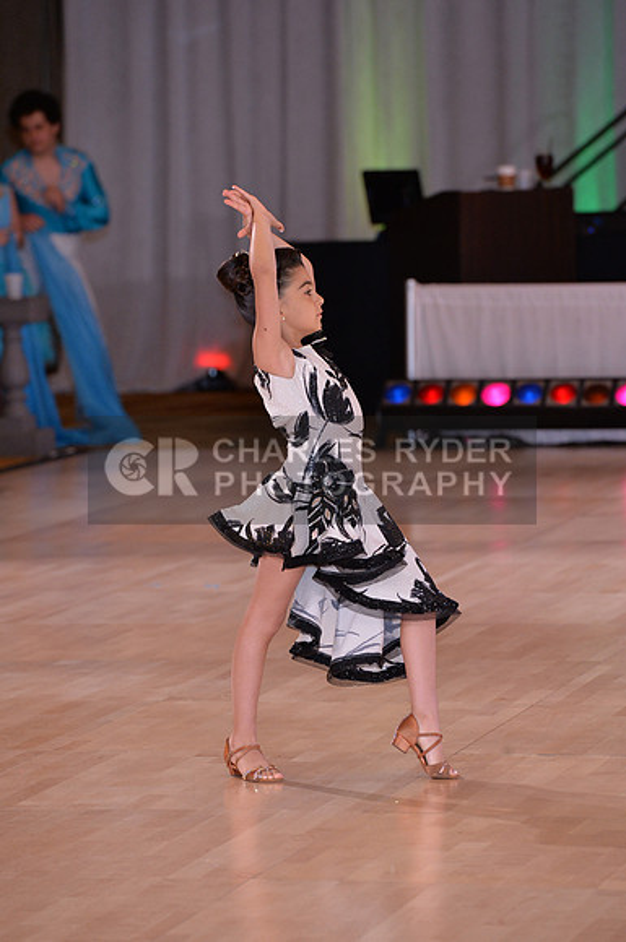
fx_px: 5232
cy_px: 471
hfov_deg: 6.8
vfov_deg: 10.3
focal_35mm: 200
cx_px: 313
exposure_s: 1/250
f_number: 5.6
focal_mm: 200
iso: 2000
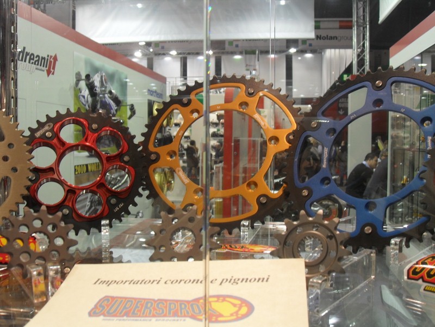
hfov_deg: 46.8
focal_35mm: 40
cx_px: 218
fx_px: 503
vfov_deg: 36.0
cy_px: 164
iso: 100
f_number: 3
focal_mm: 7
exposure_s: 1/60
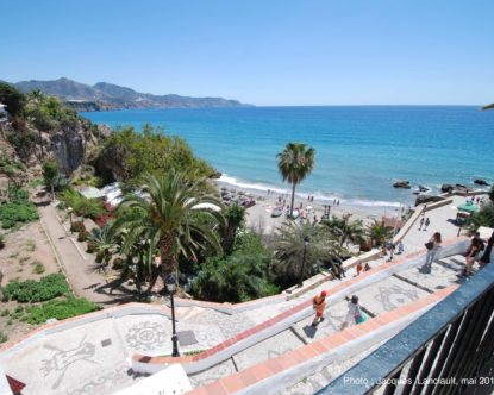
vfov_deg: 77.0
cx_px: 211
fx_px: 249
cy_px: 197
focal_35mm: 17
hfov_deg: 89.0
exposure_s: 1/200
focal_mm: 10
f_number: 7.1
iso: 100
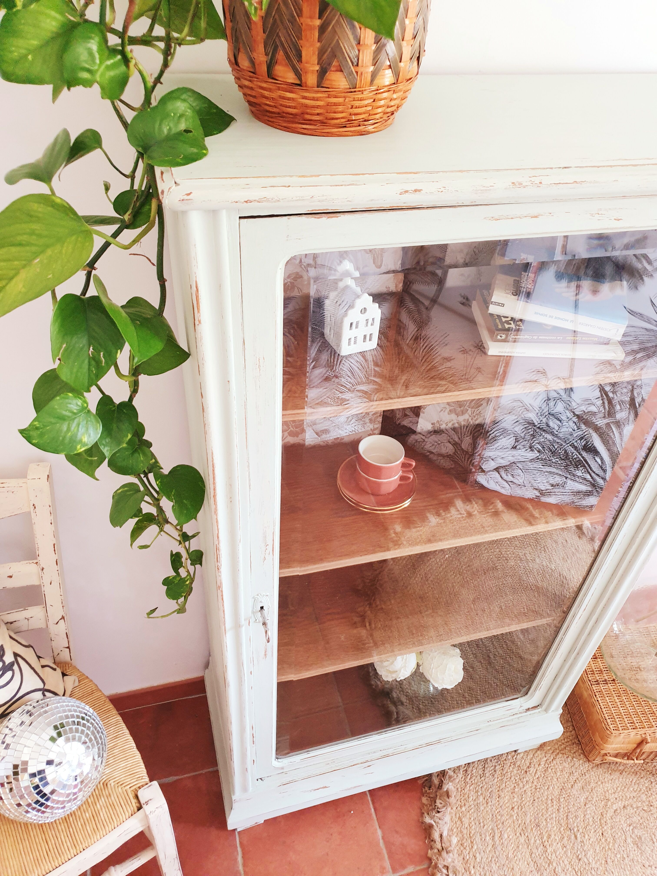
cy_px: 438
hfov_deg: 53.1
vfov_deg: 67.3
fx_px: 658
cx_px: 328
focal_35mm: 26
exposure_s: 1/45
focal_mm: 4.3
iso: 250
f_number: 1.5
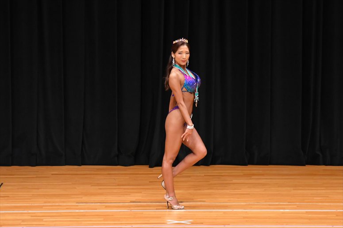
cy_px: 114
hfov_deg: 8.1
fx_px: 2428
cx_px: 172
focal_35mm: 255
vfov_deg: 5.4
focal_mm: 170
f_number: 5.6
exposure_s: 1/400
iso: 4000
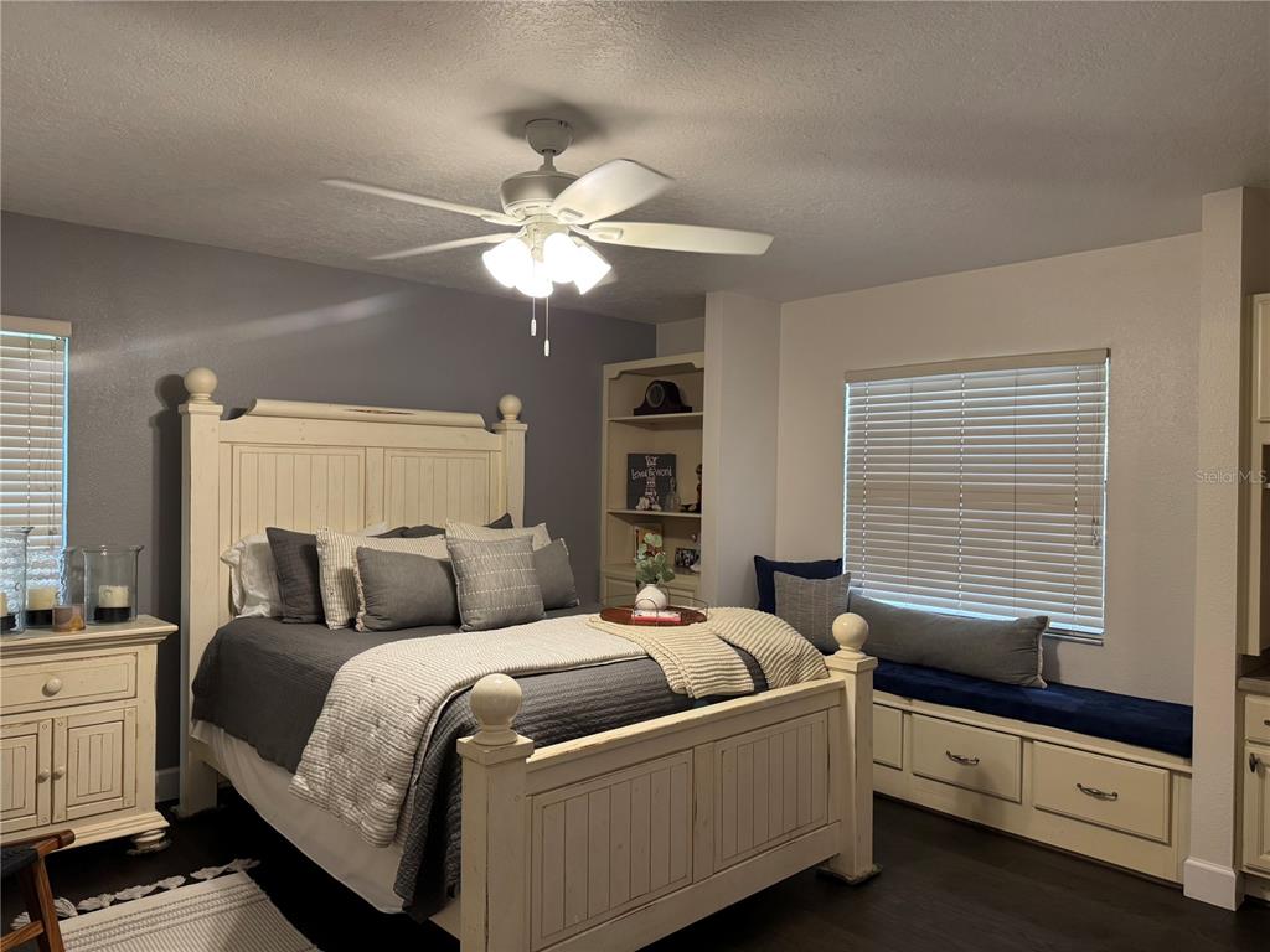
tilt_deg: -0.9
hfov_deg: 71.6
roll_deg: -1.2
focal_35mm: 24
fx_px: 881
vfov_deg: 56.8
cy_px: 476
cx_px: 635
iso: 200
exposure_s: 1/60
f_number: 1.78
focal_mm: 6.76
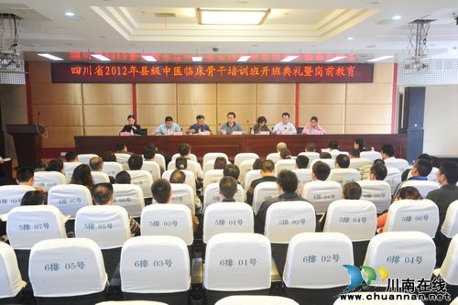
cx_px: 229
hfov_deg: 58.7
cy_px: 152
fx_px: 407
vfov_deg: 41.1
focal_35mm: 32
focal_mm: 32
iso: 640
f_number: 3.5
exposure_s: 1/40
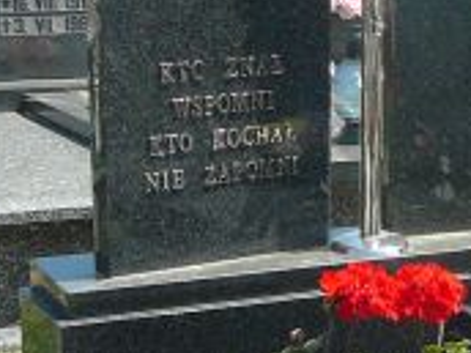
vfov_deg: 11.3
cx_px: 622
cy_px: 328
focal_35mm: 130
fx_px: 1769
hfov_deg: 14.5
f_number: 2.8
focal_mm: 5.2
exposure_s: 1/800
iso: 80
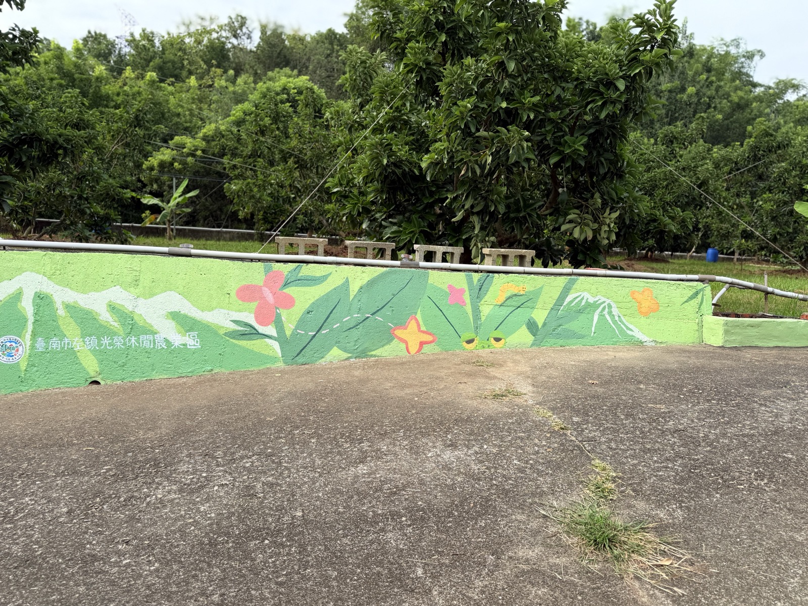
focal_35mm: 24
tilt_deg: -6.3
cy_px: 303
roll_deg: -3.4
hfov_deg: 71.6
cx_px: 404
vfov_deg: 56.8
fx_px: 560
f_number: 1.78
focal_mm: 6.76
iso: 80
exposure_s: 1/2445
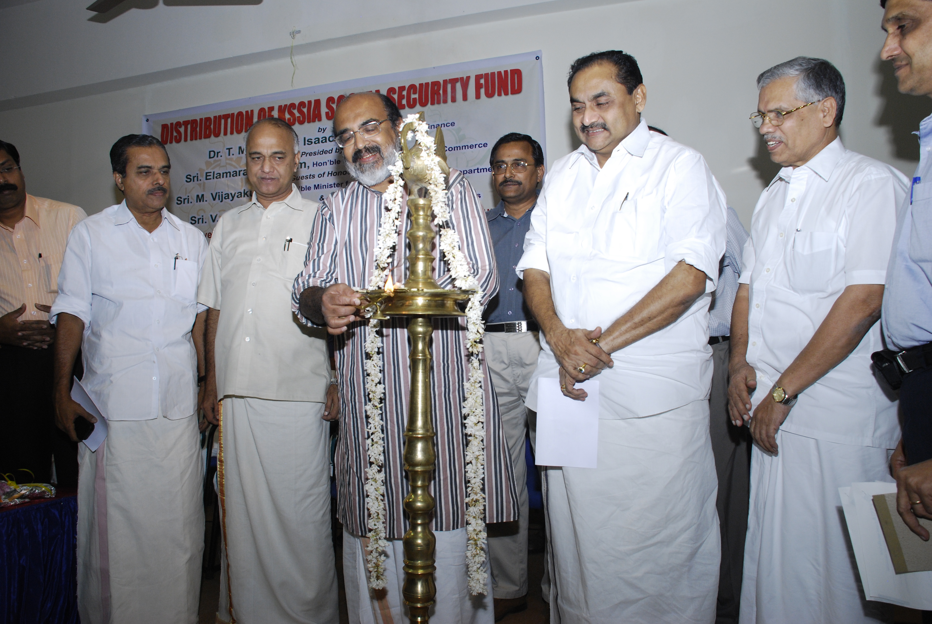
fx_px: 700
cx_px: 466
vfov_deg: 48.0
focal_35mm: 27
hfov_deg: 67.3
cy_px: 312
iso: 400
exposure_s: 1/100
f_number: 5.6
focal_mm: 18
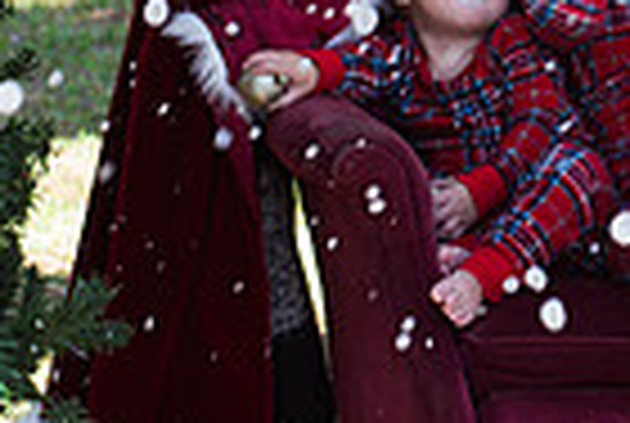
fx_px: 4051
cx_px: 624
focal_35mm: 231
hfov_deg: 8.8
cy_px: -370
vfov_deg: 5.9
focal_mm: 50
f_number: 4.5
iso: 125
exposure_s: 1/125
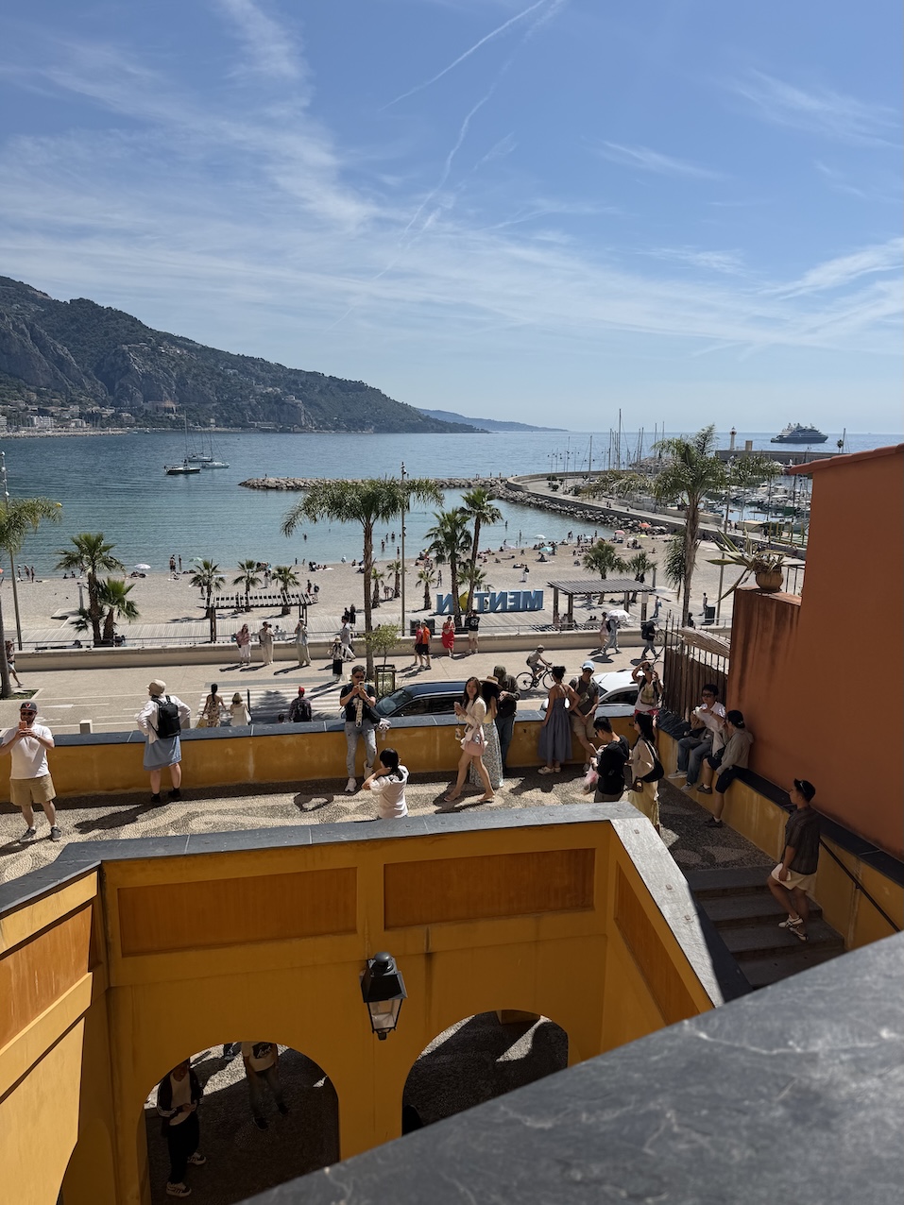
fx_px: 836
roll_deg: -1.3
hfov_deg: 56.8
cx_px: 452
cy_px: 602
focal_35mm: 24
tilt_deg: -11.3
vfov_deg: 71.6
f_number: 1.78
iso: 80
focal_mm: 6.76
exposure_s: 1/9091
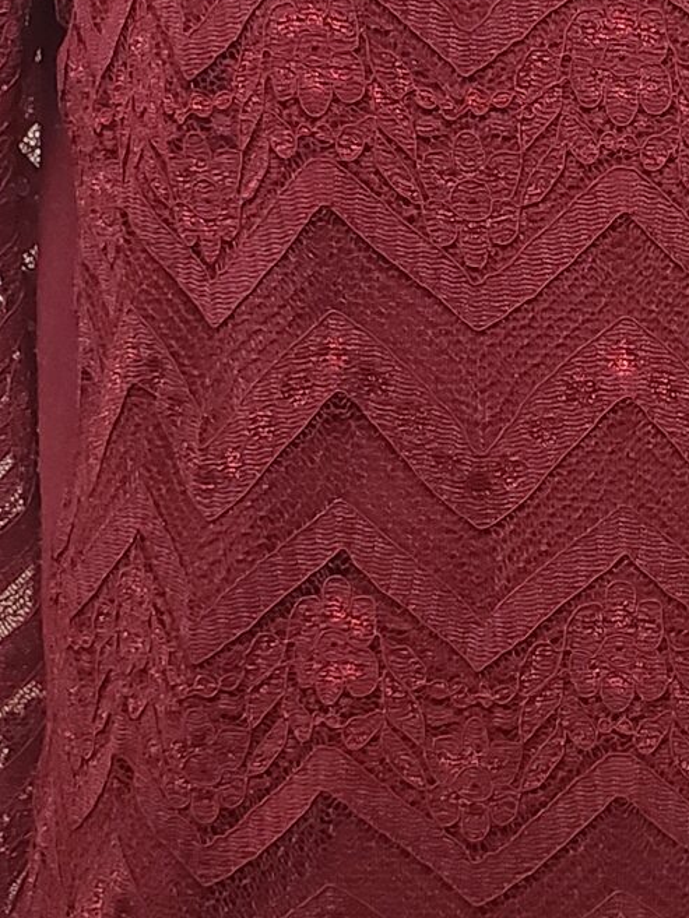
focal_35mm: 114
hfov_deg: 12.8
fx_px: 3024
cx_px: 738
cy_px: 449
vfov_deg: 17.3
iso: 250
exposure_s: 1/50
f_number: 2.4
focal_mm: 4.3
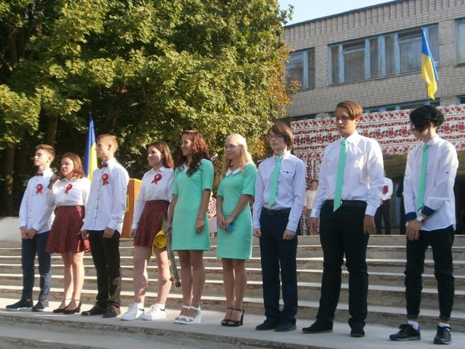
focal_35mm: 46
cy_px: 174
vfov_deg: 31.5
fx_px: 618
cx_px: 232
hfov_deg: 41.2
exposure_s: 1/250
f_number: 3.8
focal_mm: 8.1
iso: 100
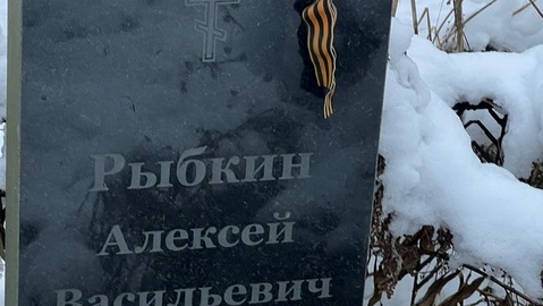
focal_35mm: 140
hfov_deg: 15.3
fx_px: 2017
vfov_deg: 8.7
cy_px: 219
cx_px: 205
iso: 200
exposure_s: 1/61
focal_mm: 9
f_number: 2.8
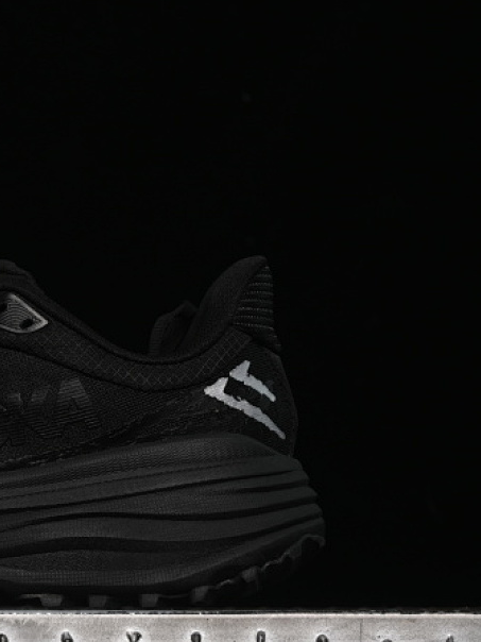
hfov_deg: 11.3
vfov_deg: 15.3
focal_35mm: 129
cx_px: -54
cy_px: 371
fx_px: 2390
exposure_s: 1/50
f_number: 6.3
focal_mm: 50
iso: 160
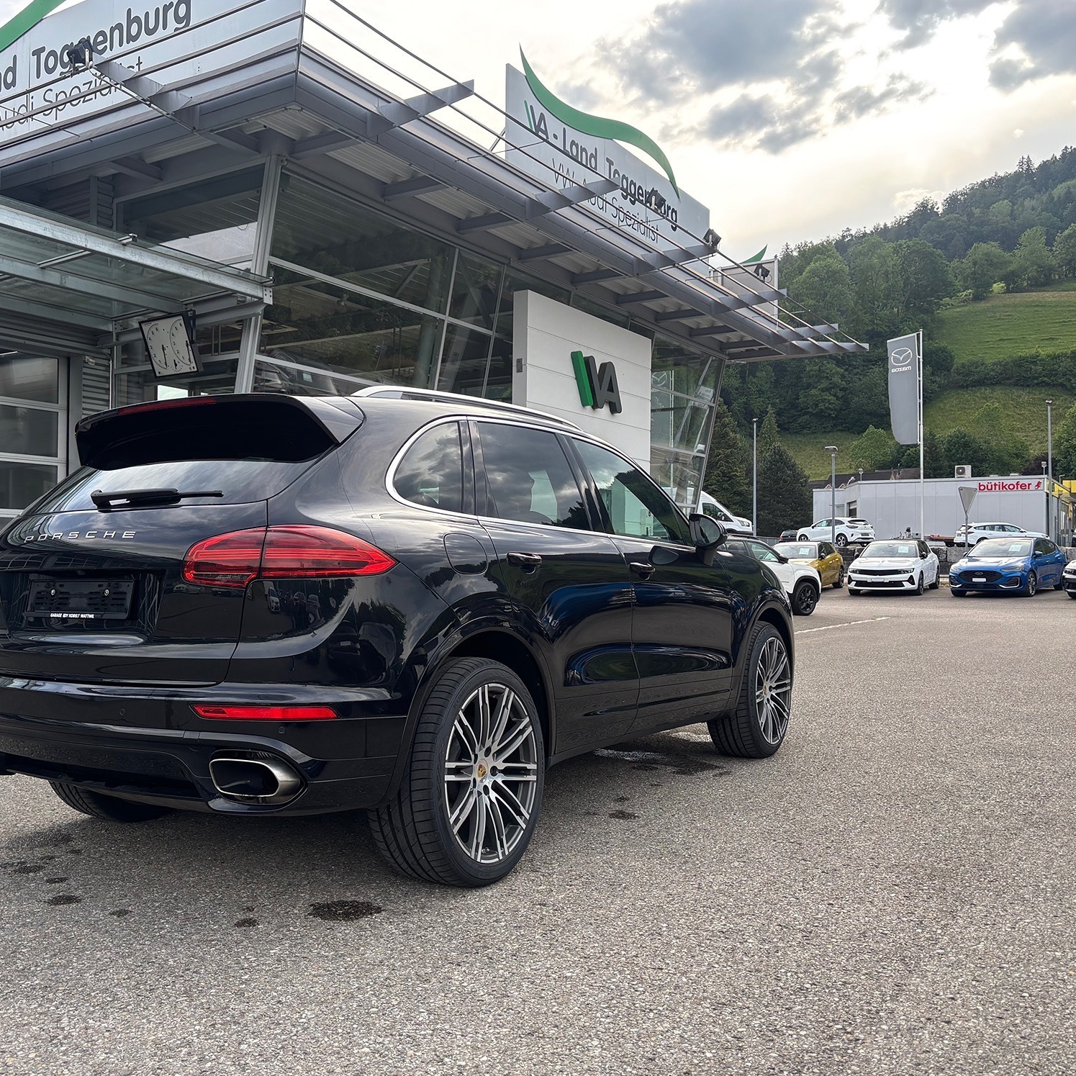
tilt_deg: +1.3
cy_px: 538
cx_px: 413
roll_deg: -0.7
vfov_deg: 52.5
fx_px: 1090
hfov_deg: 52.1
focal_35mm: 31
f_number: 1.6
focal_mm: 5.96
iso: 50
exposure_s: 1/446
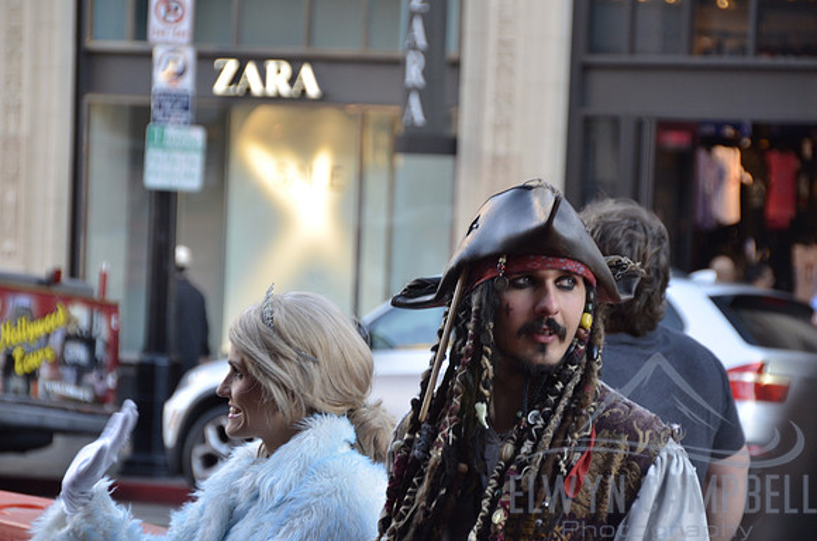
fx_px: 3940
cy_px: 270
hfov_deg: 11.8
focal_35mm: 174
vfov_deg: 7.9
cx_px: 408
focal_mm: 116
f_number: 5.6
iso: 560
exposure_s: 1/60
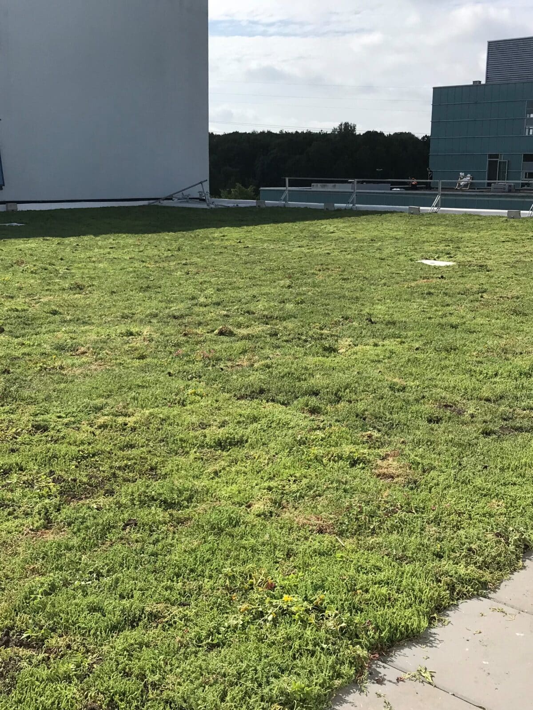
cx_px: 266
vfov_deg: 63.4
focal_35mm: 28
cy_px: 355
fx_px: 575
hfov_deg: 49.7
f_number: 1.8
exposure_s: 1/2994
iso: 20
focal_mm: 3.99
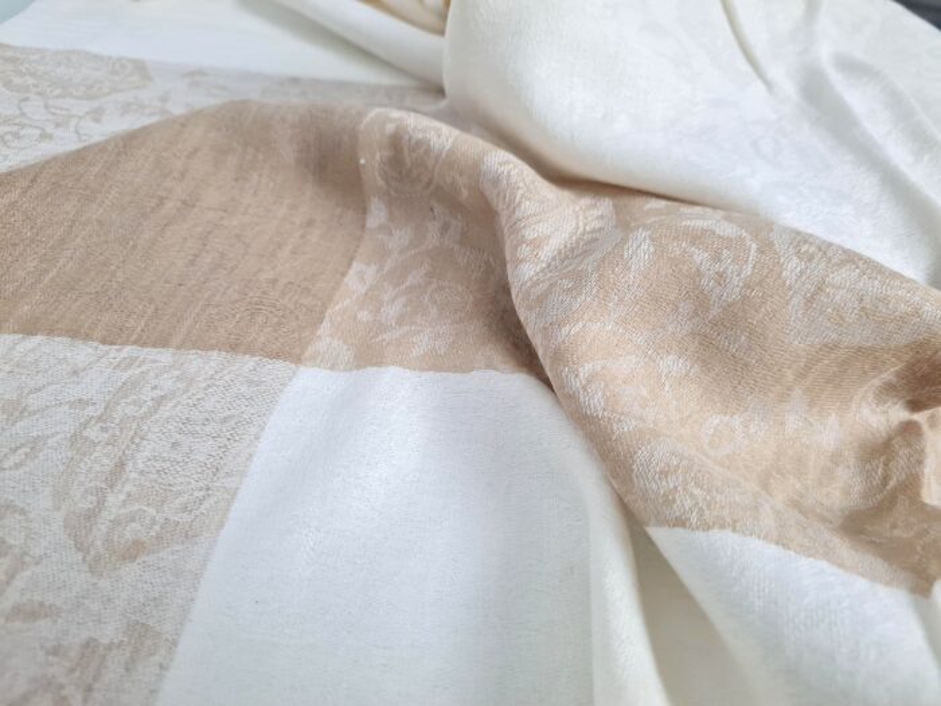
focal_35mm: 26
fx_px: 707
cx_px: 470
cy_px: 353
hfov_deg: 67.3
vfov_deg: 53.1
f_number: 1.8
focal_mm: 5.4
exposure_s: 1/120
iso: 160
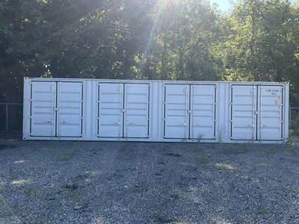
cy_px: 112
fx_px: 250
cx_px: 150
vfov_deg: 48.2
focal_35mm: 29
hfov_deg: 61.7
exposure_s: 1/586
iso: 25
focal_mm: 3
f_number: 1.8
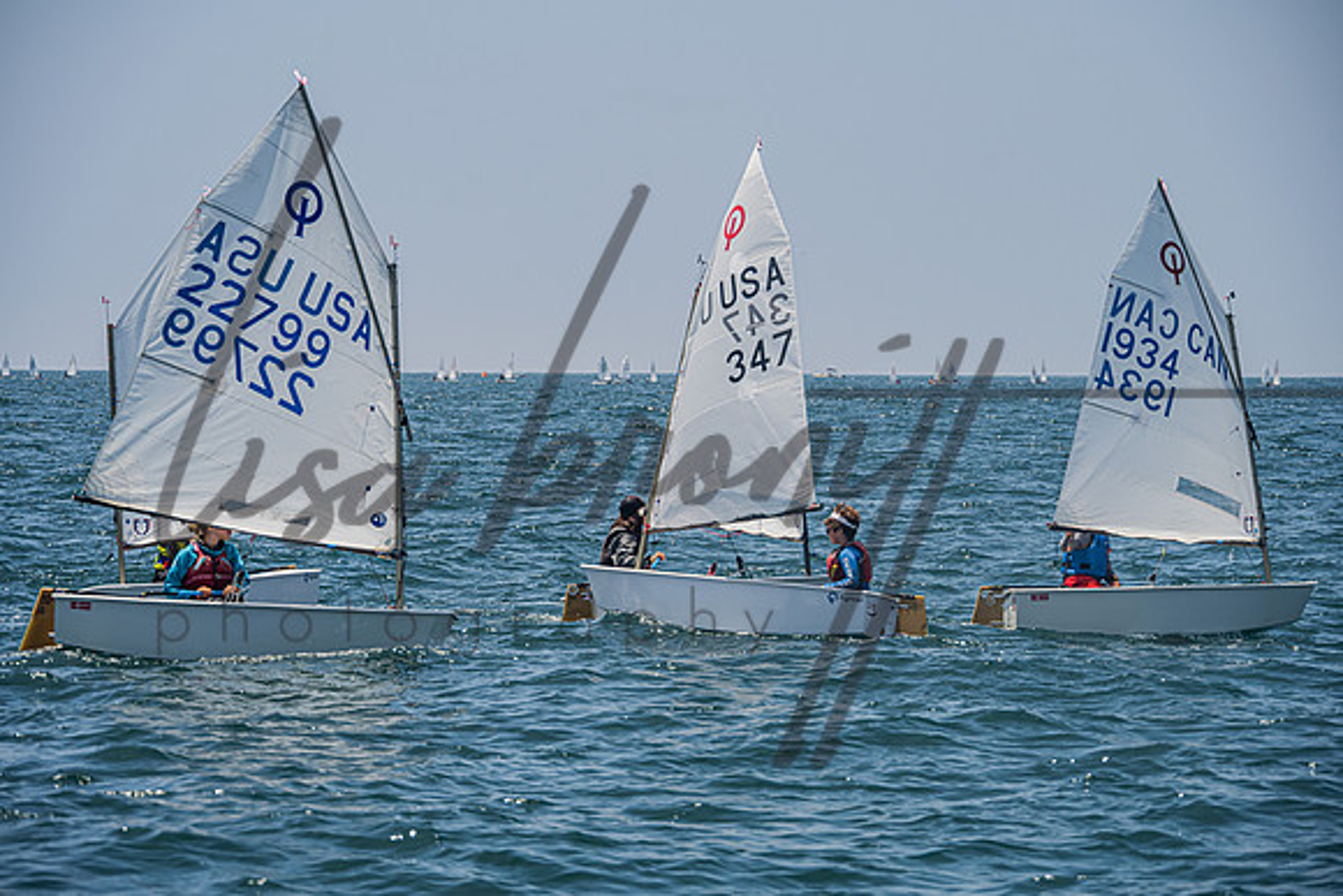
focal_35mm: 151
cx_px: 672
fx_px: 5638
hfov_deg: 13.6
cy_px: 448
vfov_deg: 9.1
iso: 250
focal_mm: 145
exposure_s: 1/1250
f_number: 7.1
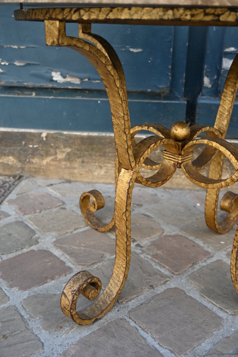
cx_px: 119
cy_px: 178
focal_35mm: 38
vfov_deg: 51.3
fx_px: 372
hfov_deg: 35.5
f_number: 4
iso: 280
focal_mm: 25
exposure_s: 1/250
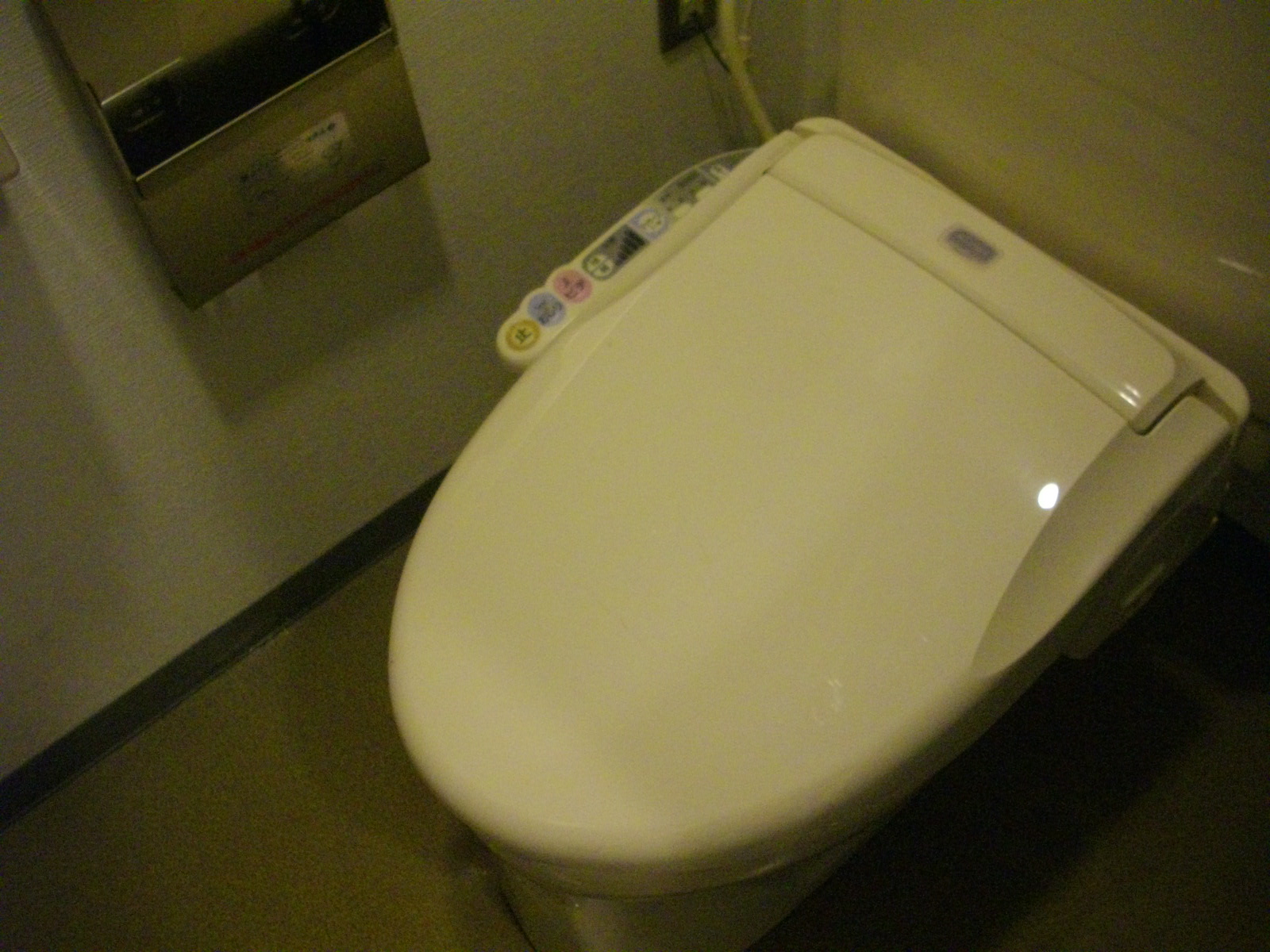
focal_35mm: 37
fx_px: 1357
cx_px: 635
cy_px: 476
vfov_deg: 38.7
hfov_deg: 50.1
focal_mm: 6.2
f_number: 2.8
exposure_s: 1/50
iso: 613
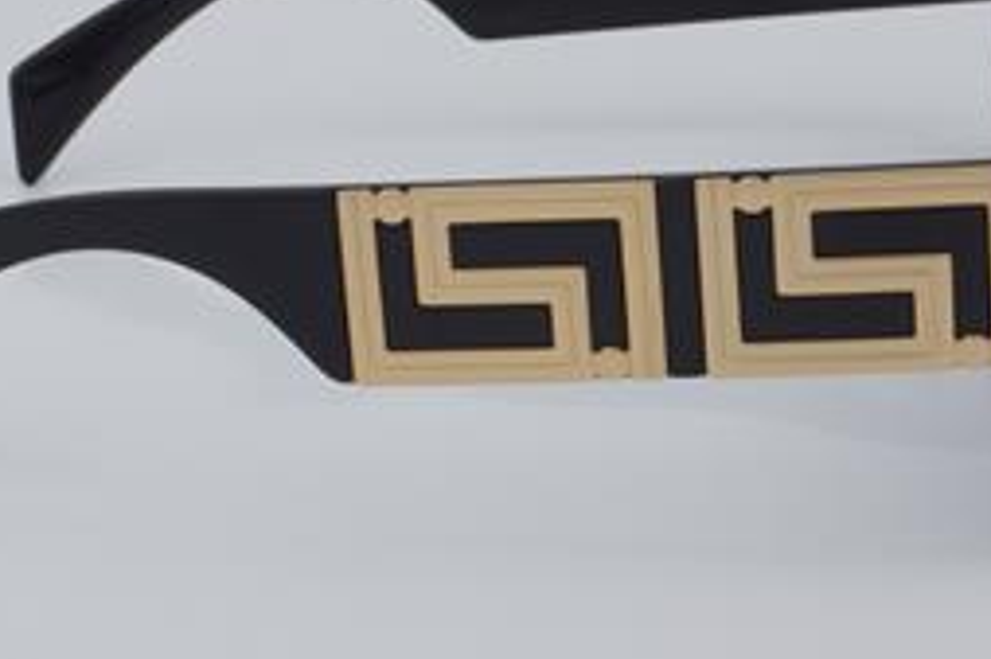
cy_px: 179
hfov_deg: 17.4
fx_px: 3246
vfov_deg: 11.6
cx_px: 507
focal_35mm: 118
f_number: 32
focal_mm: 50
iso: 100
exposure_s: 1/4
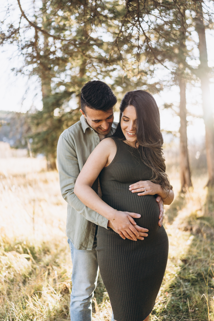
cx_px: 107
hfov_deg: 37.9
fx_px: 312
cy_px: 160
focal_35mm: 35
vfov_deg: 54.4
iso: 250
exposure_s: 1/2500
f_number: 1.4
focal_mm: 35
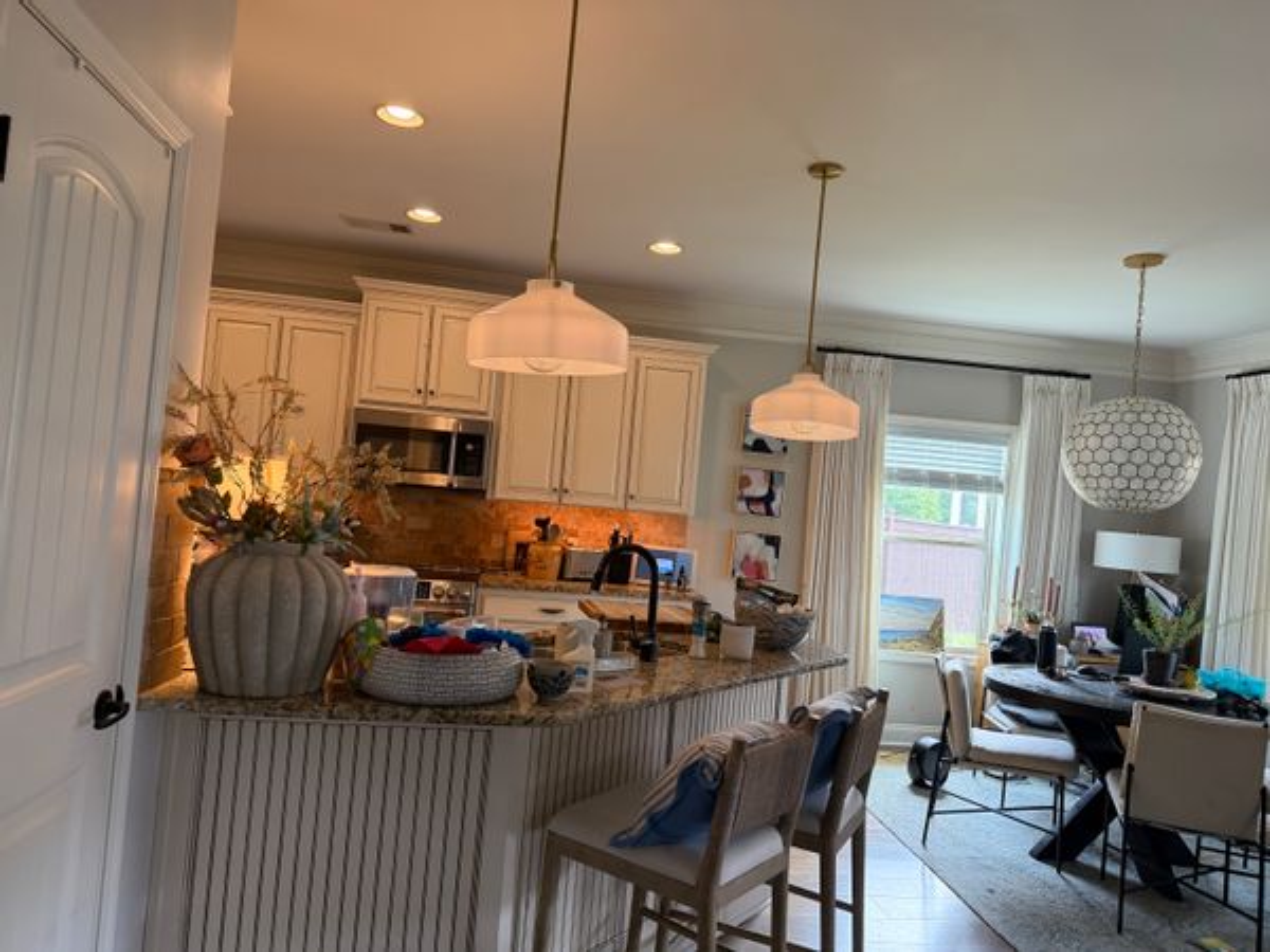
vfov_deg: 56.8
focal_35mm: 24
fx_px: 881
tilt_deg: +0.3
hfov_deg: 71.6
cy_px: 476
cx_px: 635
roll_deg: -3.9
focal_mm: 6.76
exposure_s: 1/60
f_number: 1.78
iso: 200
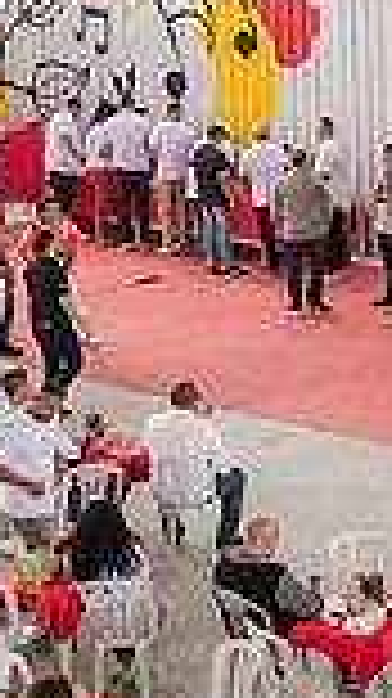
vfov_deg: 16.1
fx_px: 2462
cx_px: 819
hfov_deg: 8.6
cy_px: 287
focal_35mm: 133
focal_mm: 21.3
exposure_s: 1/250
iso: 800
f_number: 2.8
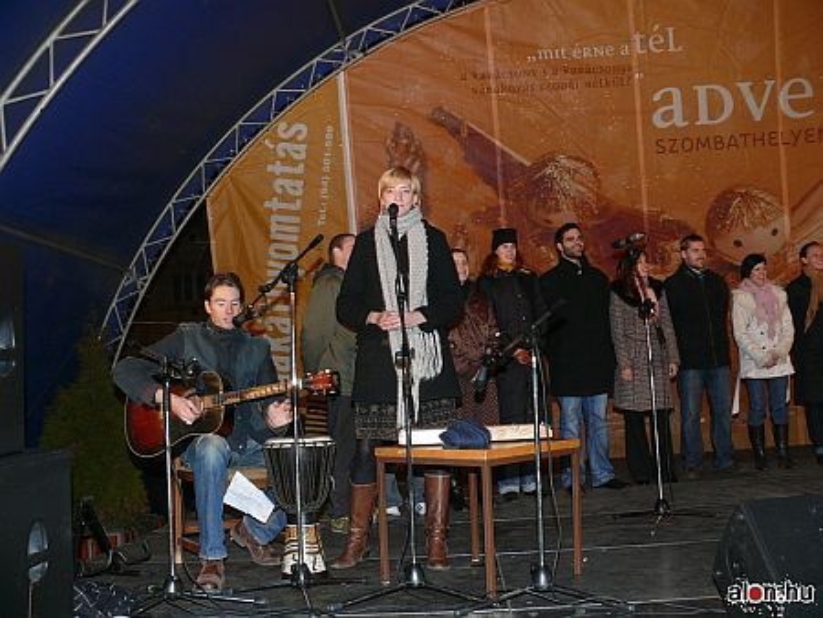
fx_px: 833
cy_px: 309
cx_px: 412
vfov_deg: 40.7
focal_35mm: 35
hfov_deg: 52.6
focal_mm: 7.4
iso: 100
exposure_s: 1/30
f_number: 4
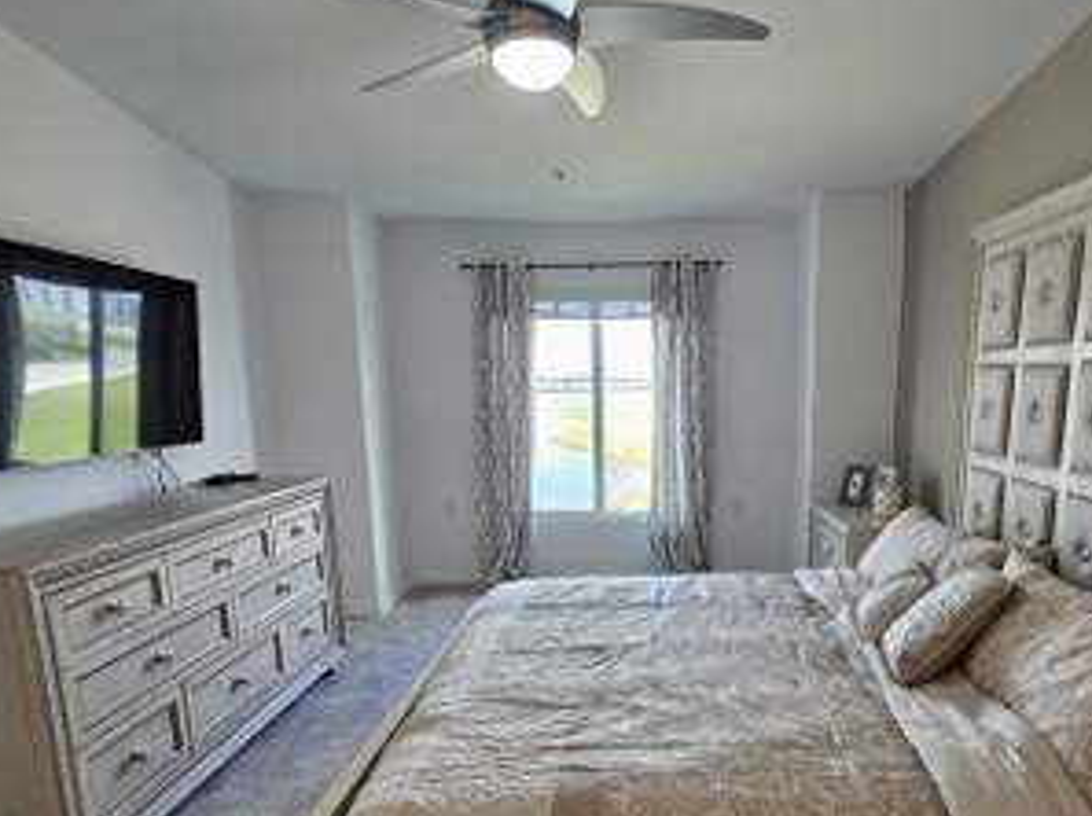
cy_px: 520
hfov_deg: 78.3
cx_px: 647
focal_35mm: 21
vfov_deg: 62.3
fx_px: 662
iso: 100
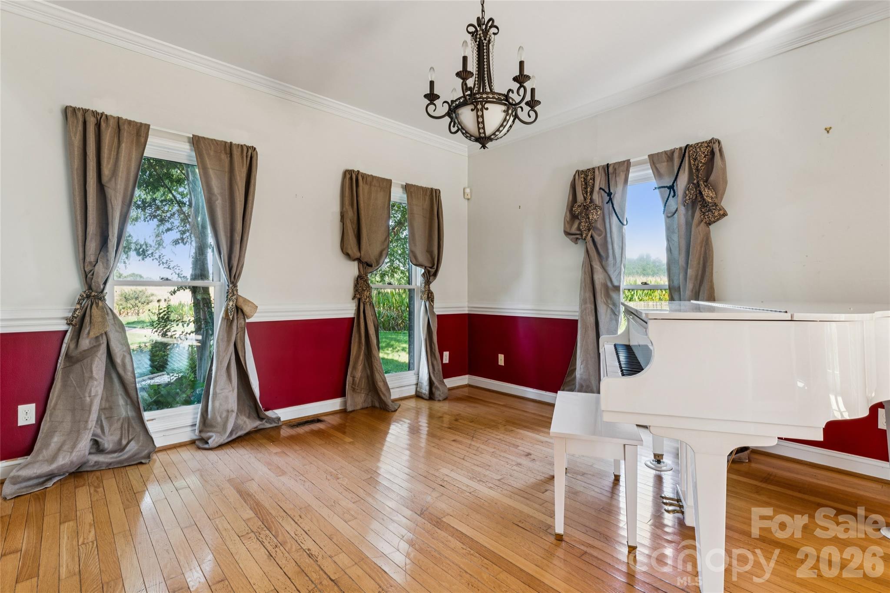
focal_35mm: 17
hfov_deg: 94.6
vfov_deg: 71.7
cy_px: 296
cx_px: 445
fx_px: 410
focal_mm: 16.6
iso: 200
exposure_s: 1/3.33
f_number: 13
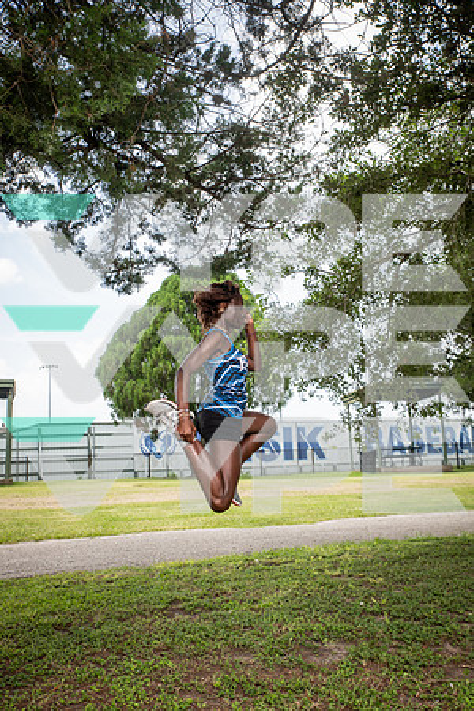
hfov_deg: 36.9
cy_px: 356
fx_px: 711
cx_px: 237
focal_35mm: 36
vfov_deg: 53.1
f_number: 6.3
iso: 250
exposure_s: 1/400
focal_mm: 36
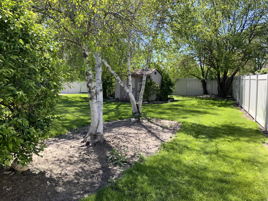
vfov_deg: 48.2
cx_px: 134
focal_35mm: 29
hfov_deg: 61.7
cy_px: 100
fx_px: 225
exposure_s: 1/419
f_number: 1.8
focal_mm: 3
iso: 16
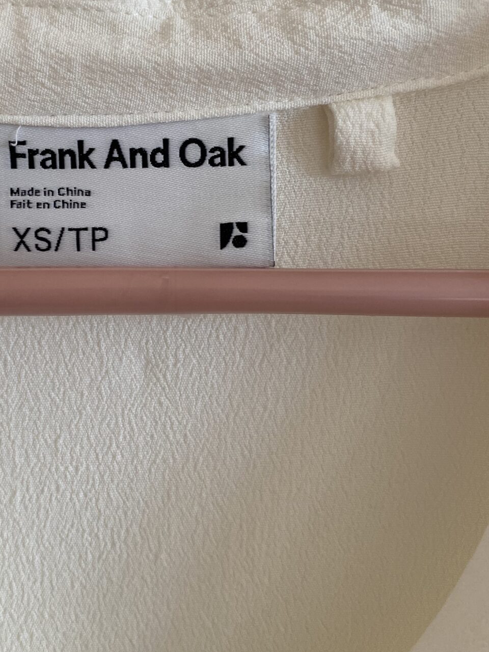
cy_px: 227
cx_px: 130
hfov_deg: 35.3
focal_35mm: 40
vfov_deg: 46.2
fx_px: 753
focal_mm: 4.25
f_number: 1.8
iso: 125
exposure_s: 1/115
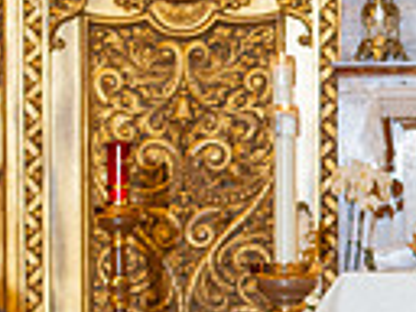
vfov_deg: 2.9
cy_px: 372
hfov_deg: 3.8
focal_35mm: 513
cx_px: 698
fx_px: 6165
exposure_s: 1/100
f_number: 2.8
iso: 1000
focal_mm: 116
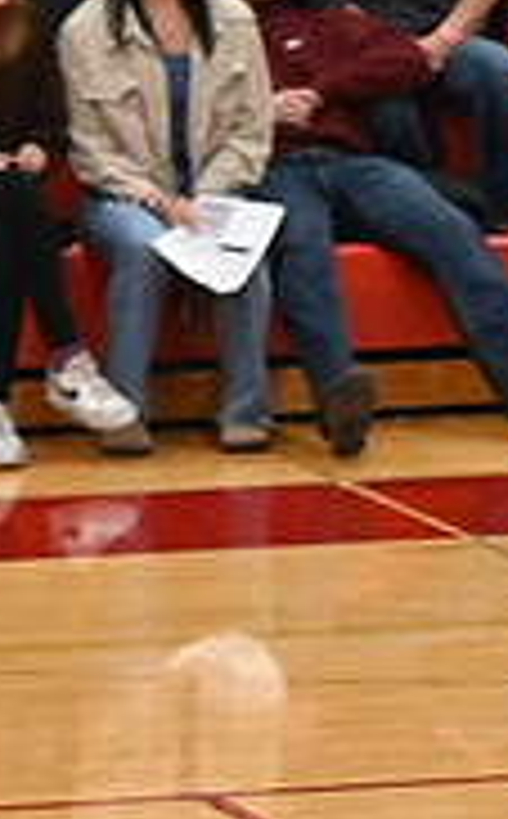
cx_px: 1232
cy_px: 592
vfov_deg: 3.8
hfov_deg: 2.4
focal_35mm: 547
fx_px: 12175
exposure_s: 1/400
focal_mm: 112
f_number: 4
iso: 8000
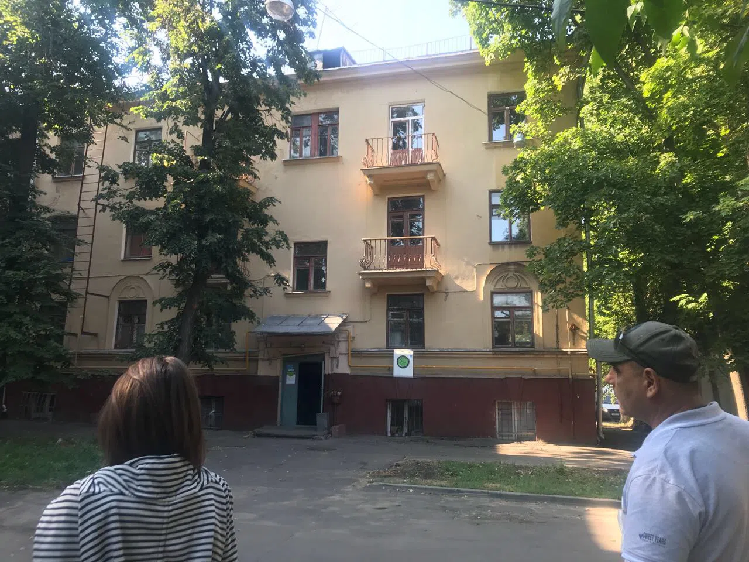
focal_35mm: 28
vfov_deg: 49.7
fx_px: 606
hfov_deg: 63.4
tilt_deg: +12.9
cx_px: 374
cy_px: 281
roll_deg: -1.5
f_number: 1.8
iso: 20
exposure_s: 1/136
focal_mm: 3.99
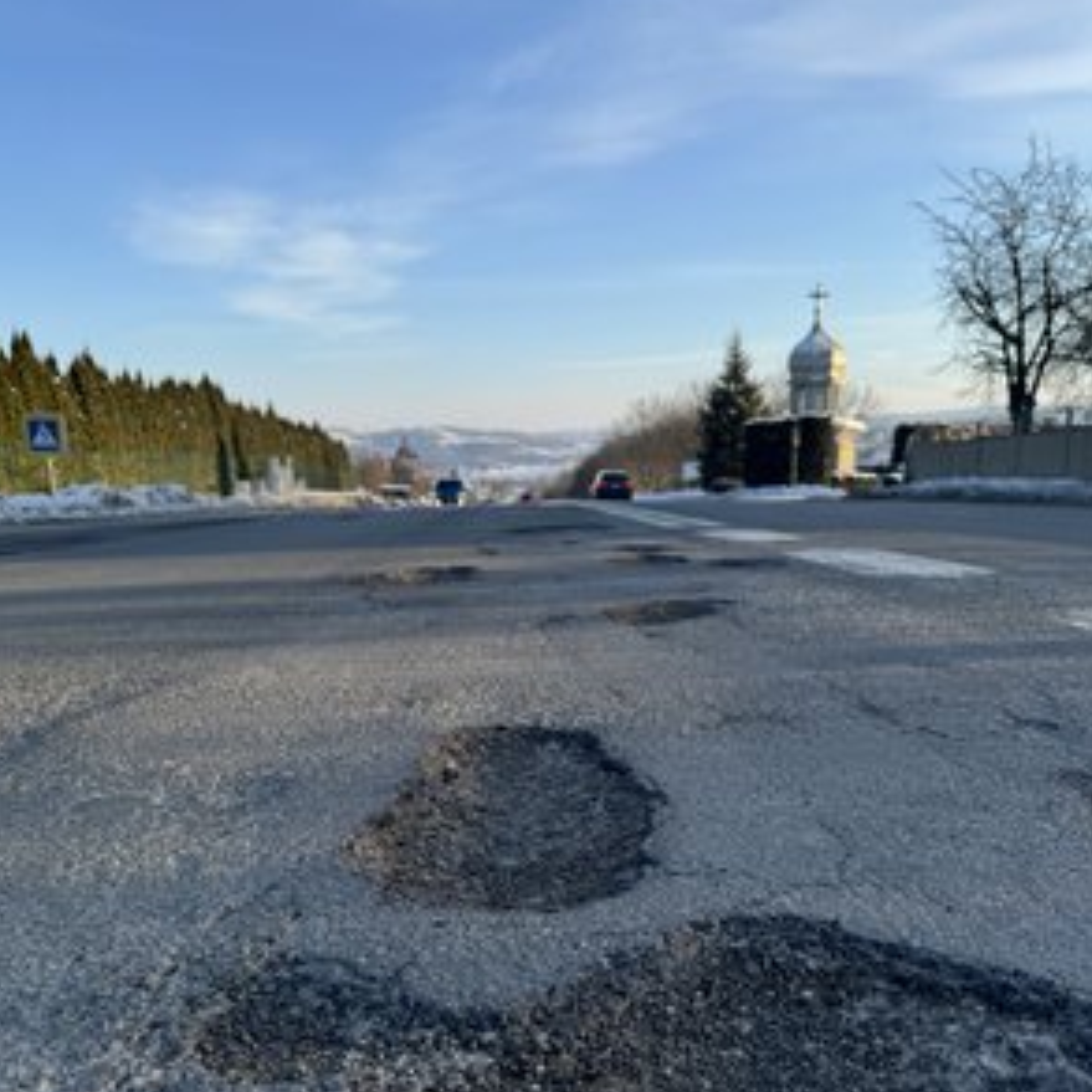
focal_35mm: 29
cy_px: 704
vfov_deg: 54.8
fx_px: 1035
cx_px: 540
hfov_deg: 55.6
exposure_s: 1/1678
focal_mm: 6.76
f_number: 1.78
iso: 80
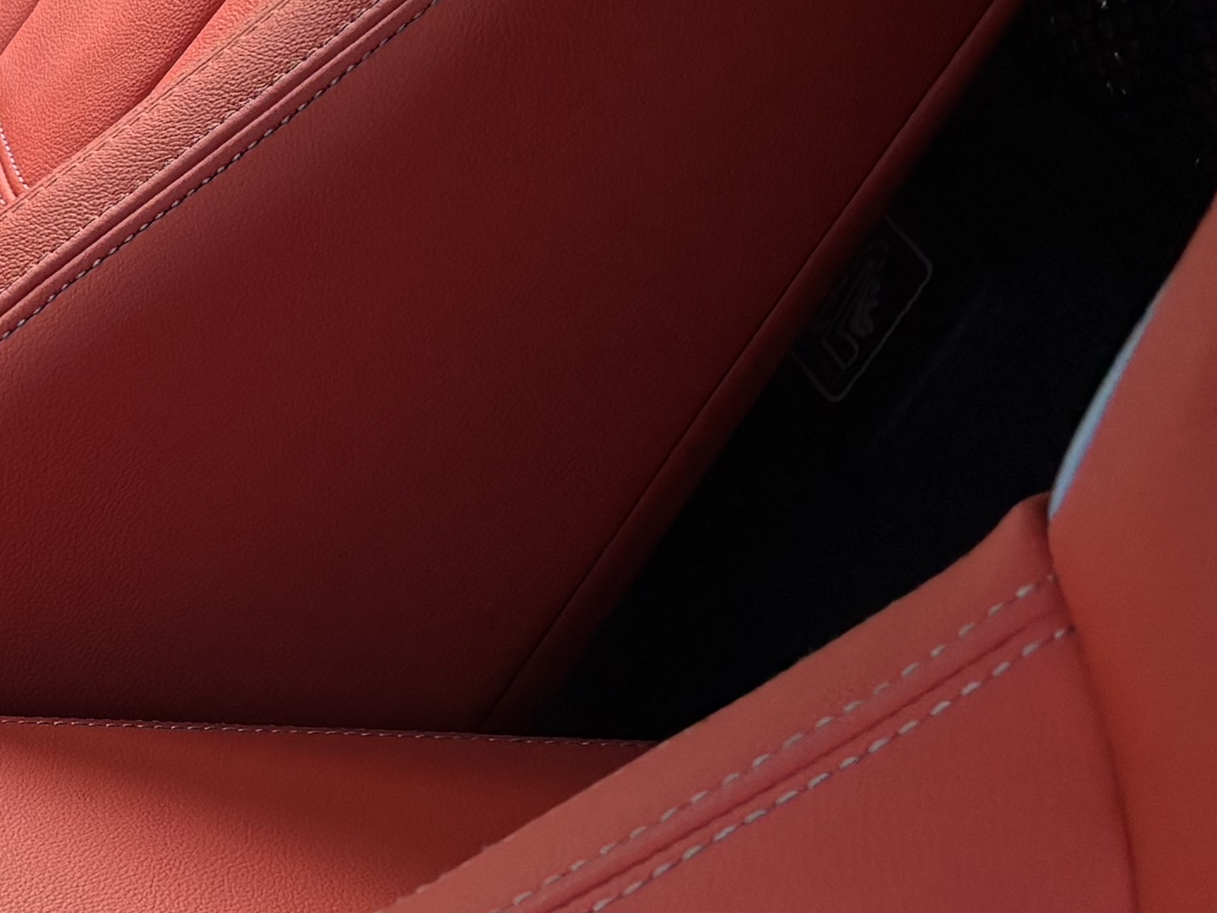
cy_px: 11
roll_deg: +2.6
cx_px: -1098
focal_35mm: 103
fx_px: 3621
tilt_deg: -19.9
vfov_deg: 14.2
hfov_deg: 15.7
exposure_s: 1/228
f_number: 1.6
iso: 40
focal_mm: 5.96
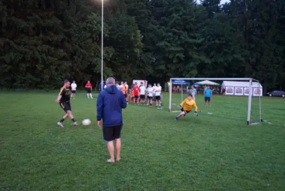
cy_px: 96
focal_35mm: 29
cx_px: 142
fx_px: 230
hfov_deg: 63.6
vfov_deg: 45.0
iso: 4000
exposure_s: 1/160
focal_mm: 29
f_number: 3.5
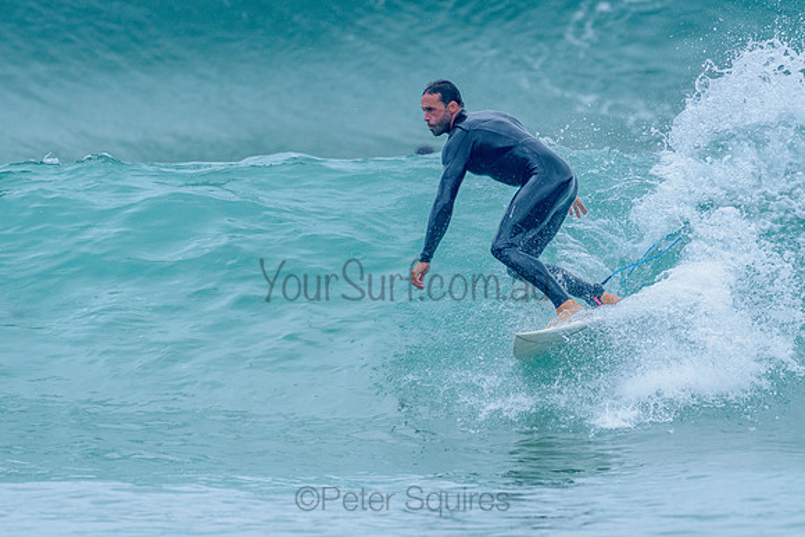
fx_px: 14040
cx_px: 440
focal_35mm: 628
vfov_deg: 2.2
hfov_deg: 3.3
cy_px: 252
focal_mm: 500
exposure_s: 1/2000
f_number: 5.6
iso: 800
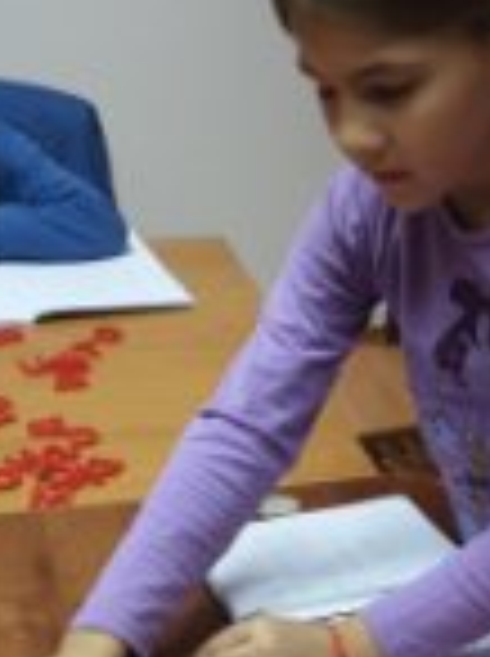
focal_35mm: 74
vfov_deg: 26.3
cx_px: 283
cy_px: 387
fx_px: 1401
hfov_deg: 19.8
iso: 640
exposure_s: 1/100
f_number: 1.8
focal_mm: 5.6
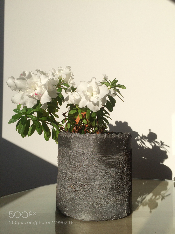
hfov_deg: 48.2
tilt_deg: -1.6
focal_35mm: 29
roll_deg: +1.2
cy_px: 117
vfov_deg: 61.7
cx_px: 88
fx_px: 195
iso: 32
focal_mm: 4.15
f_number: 2.2
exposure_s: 1/2564
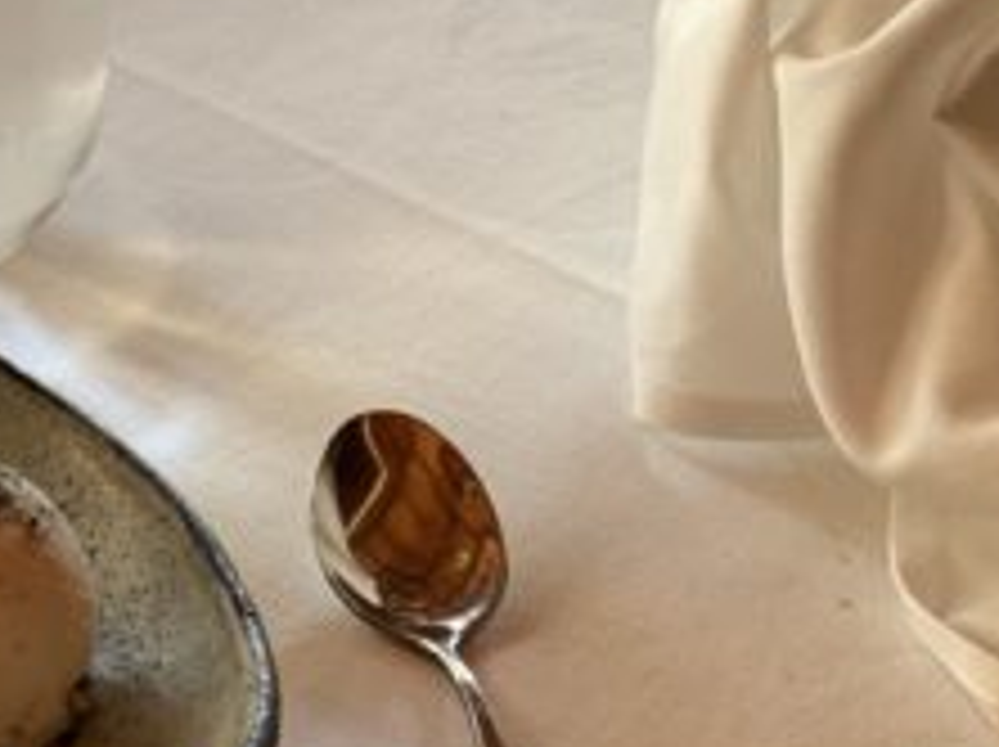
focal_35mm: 150
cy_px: 522
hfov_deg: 12.9
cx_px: -184
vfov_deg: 9.9
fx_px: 4324
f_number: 2
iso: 80
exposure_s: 1/122
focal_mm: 6
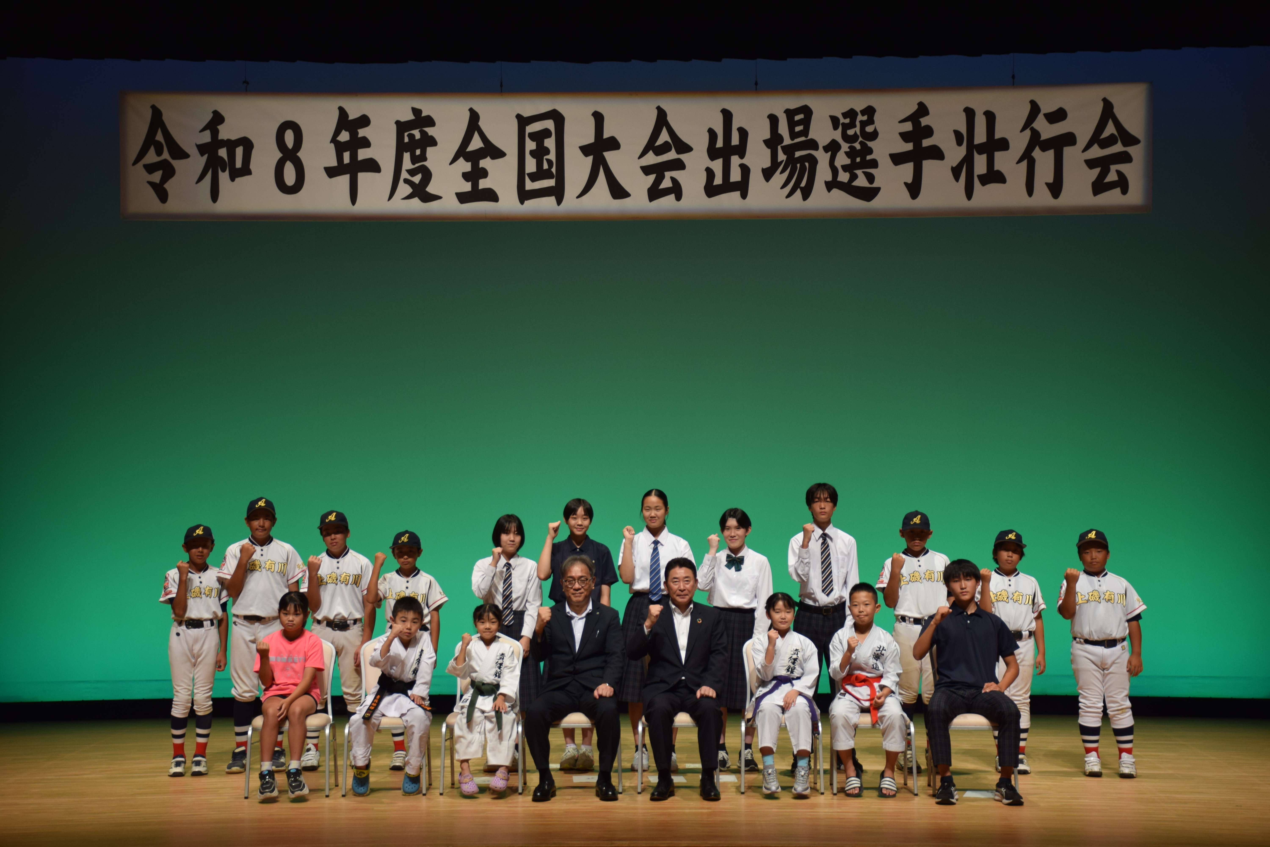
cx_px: 635
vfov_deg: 21.6
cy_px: 424
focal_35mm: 63
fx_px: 2222
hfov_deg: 31.9
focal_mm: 42
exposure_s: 1/60
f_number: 4.5
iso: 450
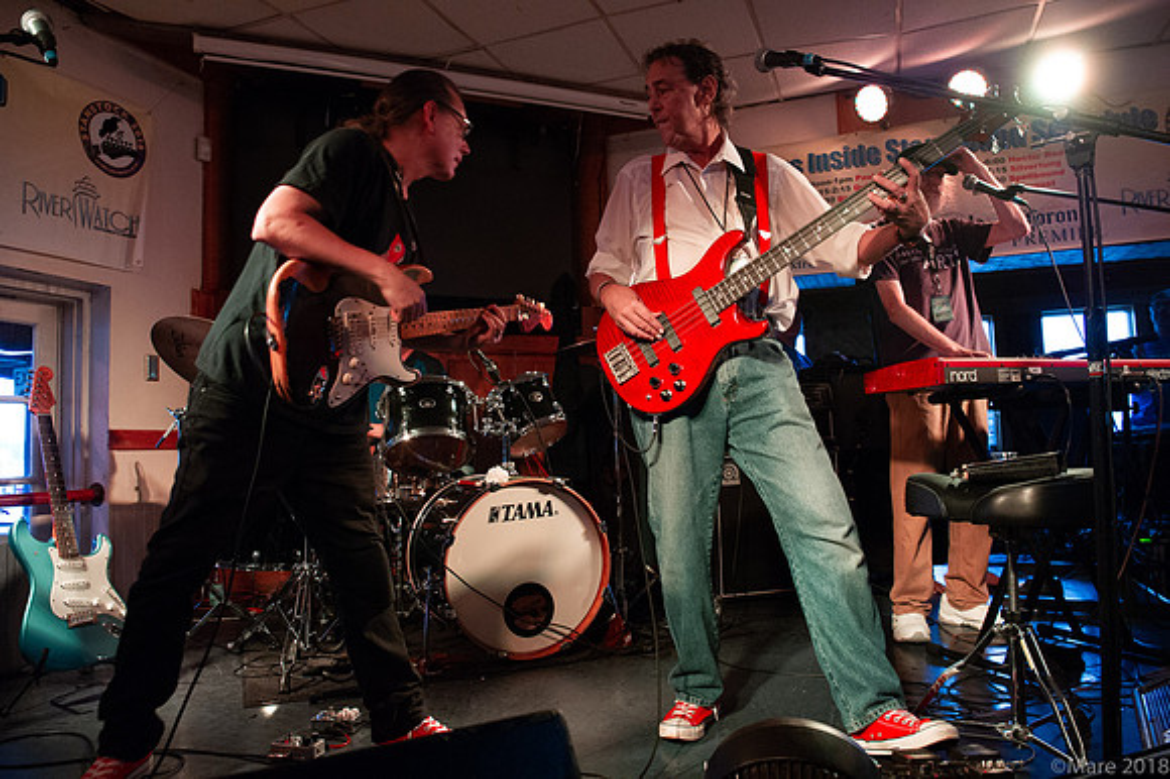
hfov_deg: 73.8
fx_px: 780
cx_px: 585
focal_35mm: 24
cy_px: 390
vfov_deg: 53.1
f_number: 6.3
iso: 6400
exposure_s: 1/60
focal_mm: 24
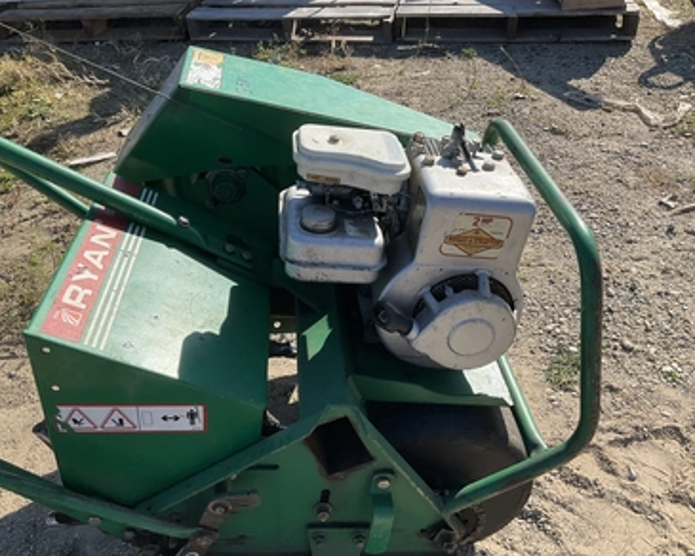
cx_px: 348
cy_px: 282
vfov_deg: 47.1
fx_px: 638
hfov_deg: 57.2
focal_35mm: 31
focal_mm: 3
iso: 25
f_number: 1.8
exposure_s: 1/1279
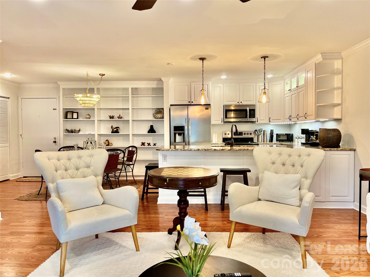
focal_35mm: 26
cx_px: 185
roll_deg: -0.2
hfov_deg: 67.3
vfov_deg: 53.1
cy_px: 138
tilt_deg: -1.9
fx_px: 278
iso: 80
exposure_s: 1/60
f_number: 1.5
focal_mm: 5.7
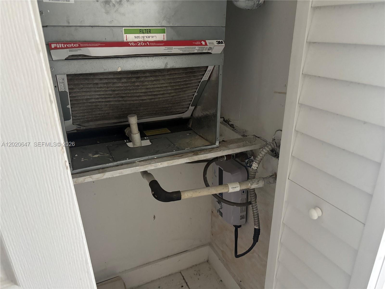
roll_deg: +0.1
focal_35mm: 26
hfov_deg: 67.3
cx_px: 192
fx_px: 289
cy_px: 144
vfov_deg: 53.1
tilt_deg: -22.7
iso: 640
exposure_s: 1/40
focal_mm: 5.96
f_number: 1.6
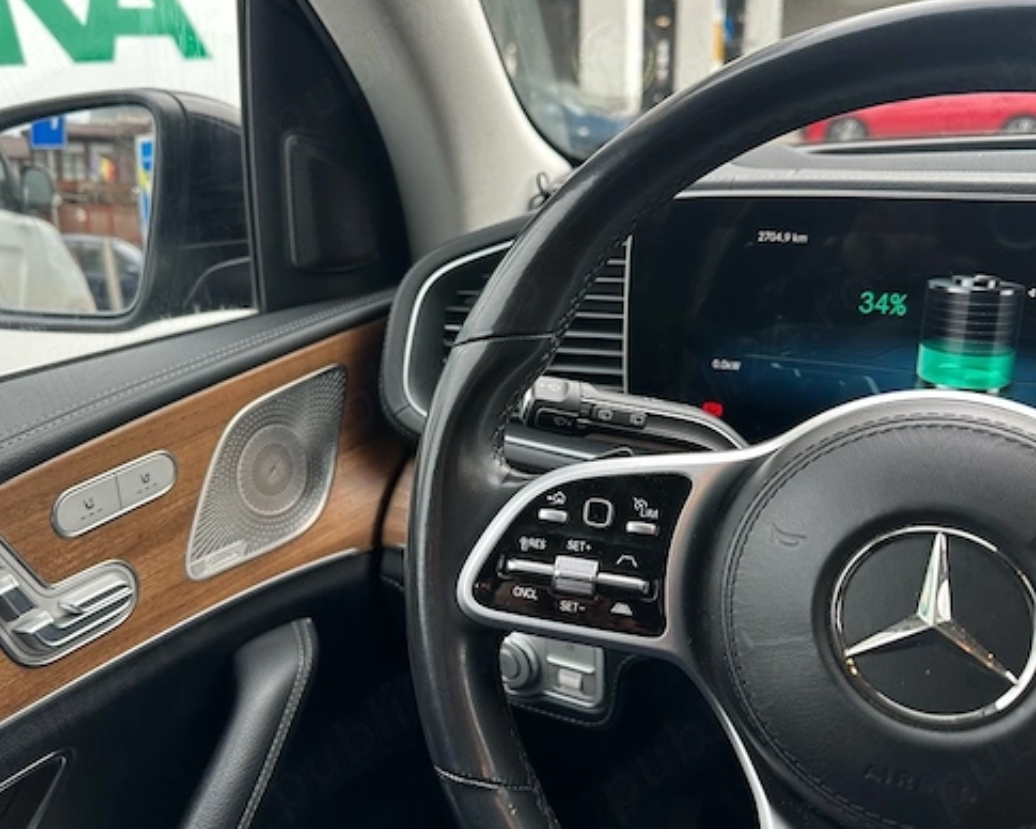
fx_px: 889
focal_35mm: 29
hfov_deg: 60.4
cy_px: 385
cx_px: 489
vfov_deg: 49.9
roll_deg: +1.6
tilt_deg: -18.0
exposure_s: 1/105
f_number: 1.78
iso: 100
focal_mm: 6.86
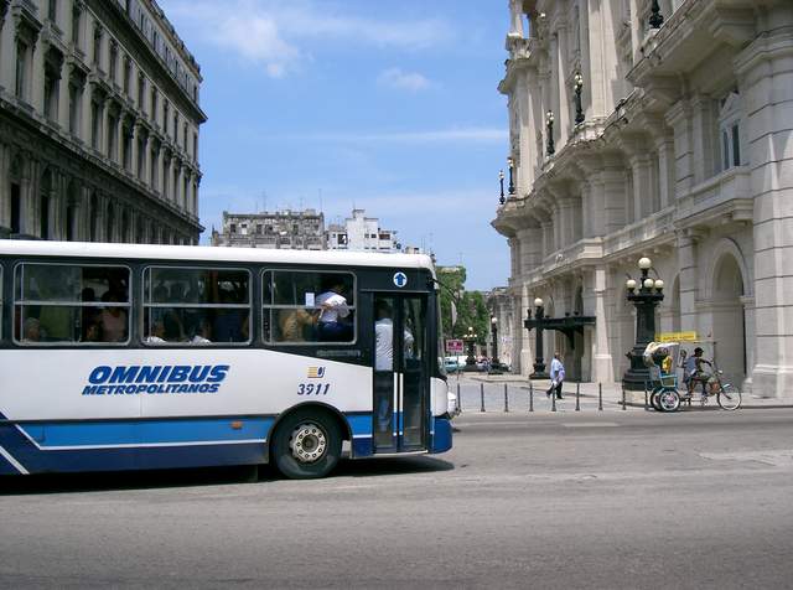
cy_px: 295
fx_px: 891
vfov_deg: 36.6
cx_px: 396
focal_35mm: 39
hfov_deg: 48.0
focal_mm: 8
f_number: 4.8
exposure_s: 1/800
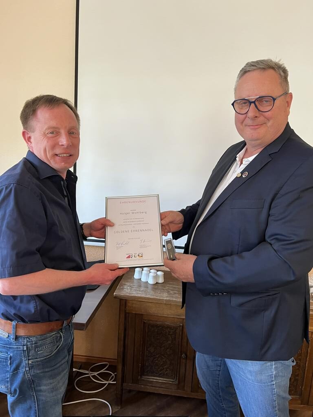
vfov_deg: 67.3
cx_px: 156
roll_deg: -4.3
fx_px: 313
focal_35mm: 26
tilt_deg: -11.2
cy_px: 208
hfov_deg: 53.1
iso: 125
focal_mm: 5.7
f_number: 1.5
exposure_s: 1/97
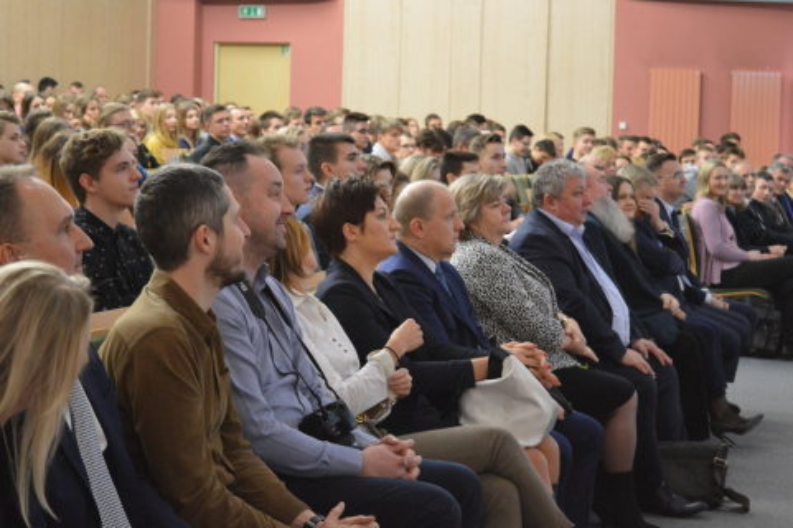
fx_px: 1816
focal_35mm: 82
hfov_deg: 24.6
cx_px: 396
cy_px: 264
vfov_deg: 16.5
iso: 3200
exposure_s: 1/20
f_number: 5.6
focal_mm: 55
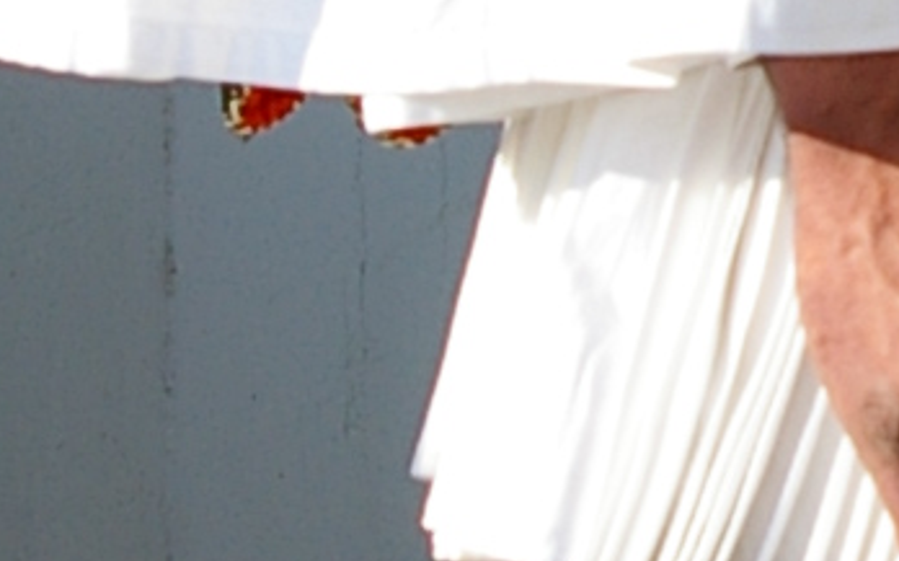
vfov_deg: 3.5
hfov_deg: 5.6
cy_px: -561
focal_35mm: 370
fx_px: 9059
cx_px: 1240
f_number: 6.7
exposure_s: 1/180
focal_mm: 28
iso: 200
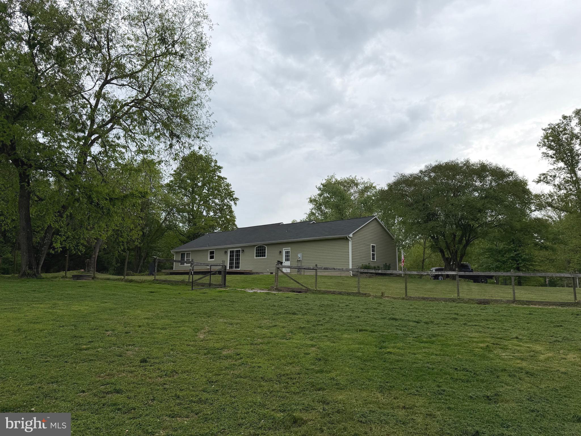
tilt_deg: +8.1
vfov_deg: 56.8
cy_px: 218
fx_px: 403
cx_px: 290
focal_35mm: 24
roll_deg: -0.5
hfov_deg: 71.6
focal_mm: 6.76
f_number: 1.78
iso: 80
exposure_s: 1/3425
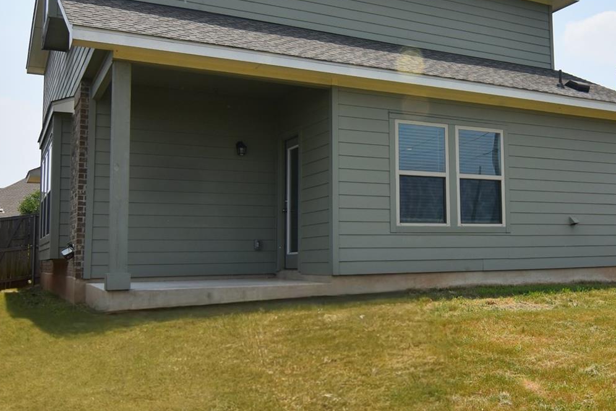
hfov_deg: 50.4
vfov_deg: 35.9
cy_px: 196
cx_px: 436
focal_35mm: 37
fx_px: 633
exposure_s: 1/323
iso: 100
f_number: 9
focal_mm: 12
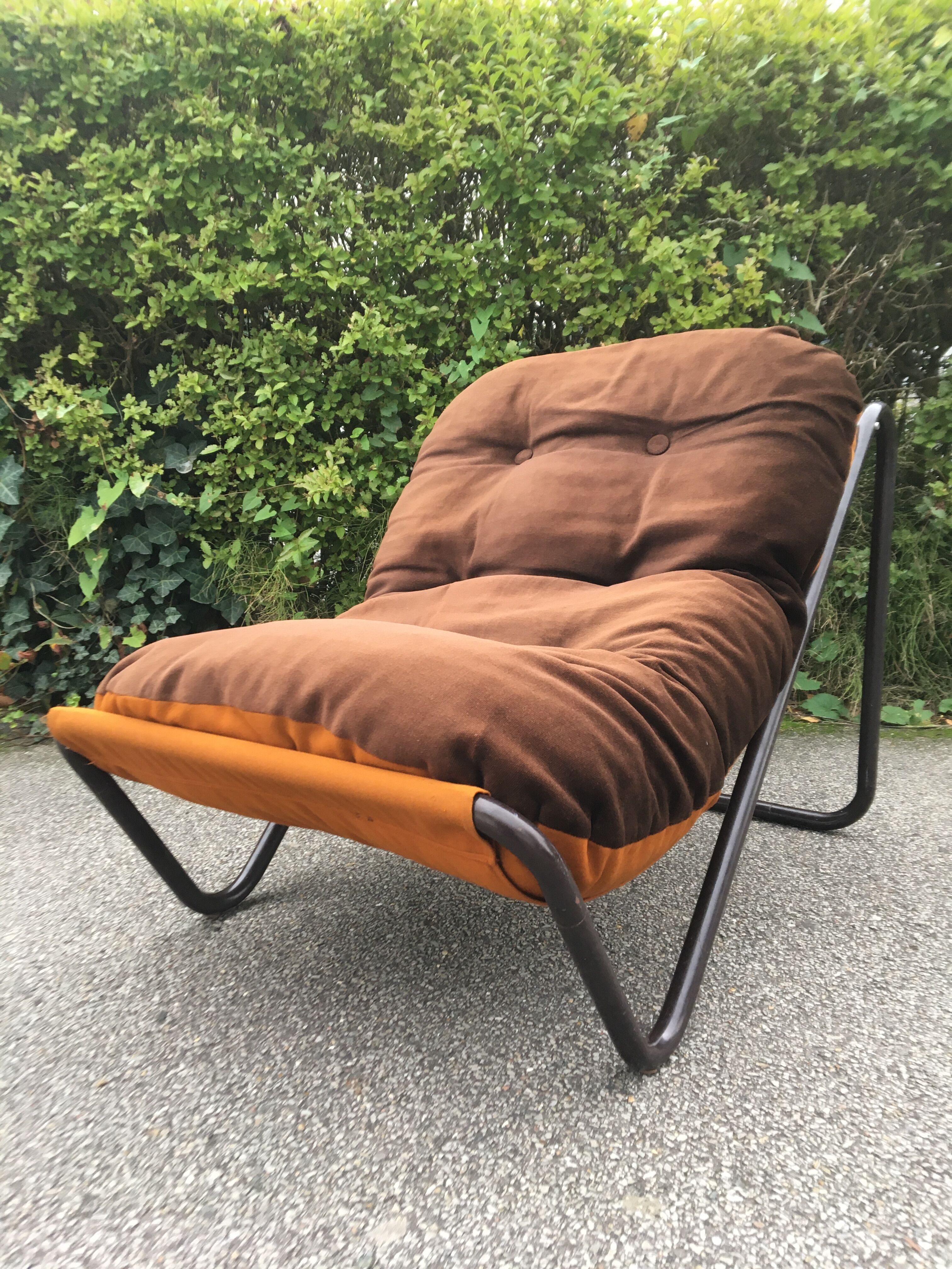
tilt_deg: -12.2
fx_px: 1063
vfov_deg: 61.7
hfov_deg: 48.2
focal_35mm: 29
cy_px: 634
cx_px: 476
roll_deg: +2.2
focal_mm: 4.15
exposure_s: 1/33
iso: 64
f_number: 2.2
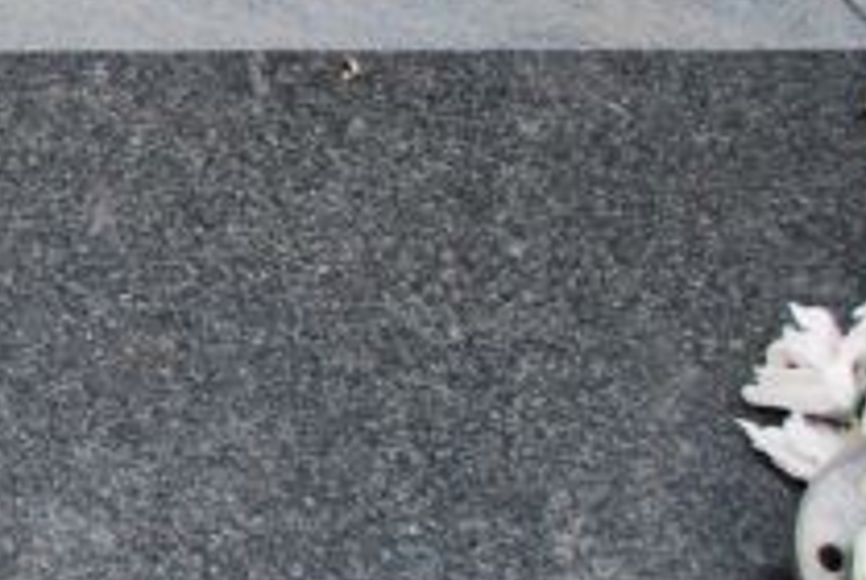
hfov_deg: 12.9
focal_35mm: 132
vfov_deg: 10.3
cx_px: -1011
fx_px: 3180
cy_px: -2
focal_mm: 18
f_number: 6.3
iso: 100
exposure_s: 1/160
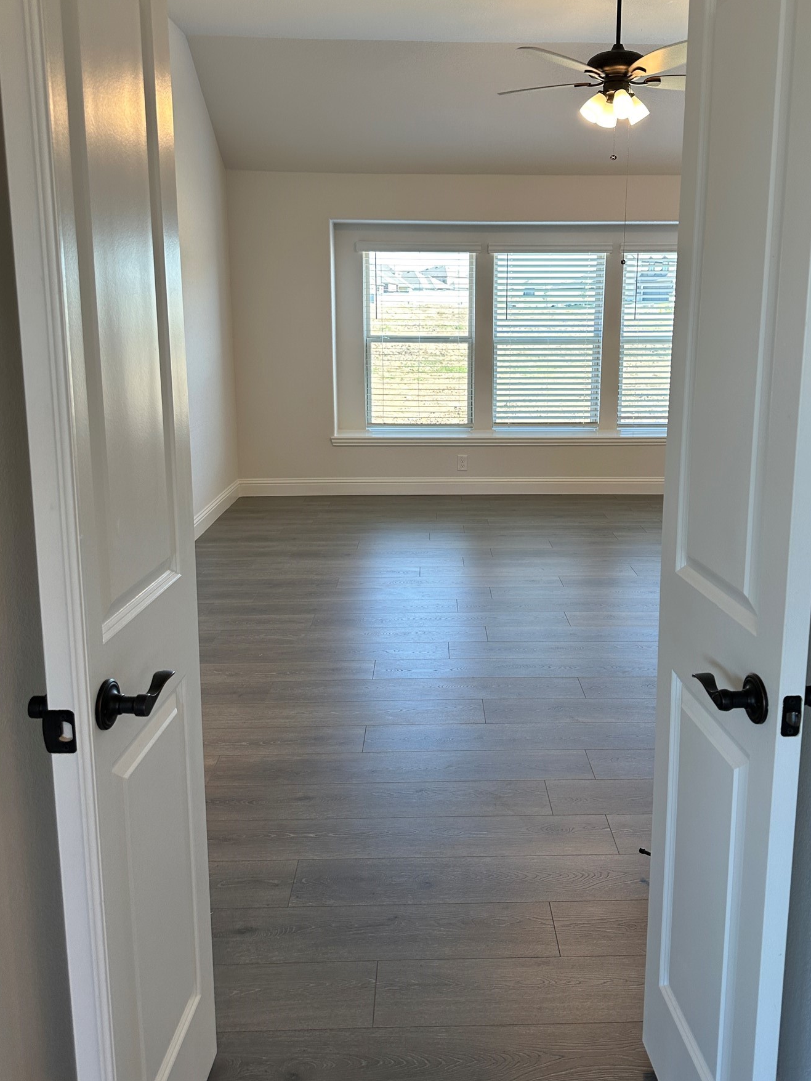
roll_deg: +0.0
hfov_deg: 49.6
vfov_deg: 63.2
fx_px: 874
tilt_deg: -8.8
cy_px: 466
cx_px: 455
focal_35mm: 28
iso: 100
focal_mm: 6.86
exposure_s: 1/128
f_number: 1.78
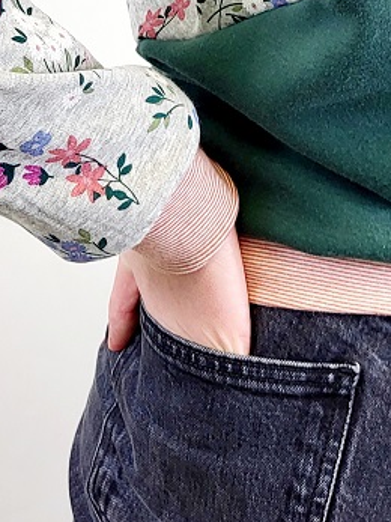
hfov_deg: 17.8
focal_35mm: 81
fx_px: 1221
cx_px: 380
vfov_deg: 20.9
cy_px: -235
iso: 64
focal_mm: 5.4
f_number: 1.8
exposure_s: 1/100
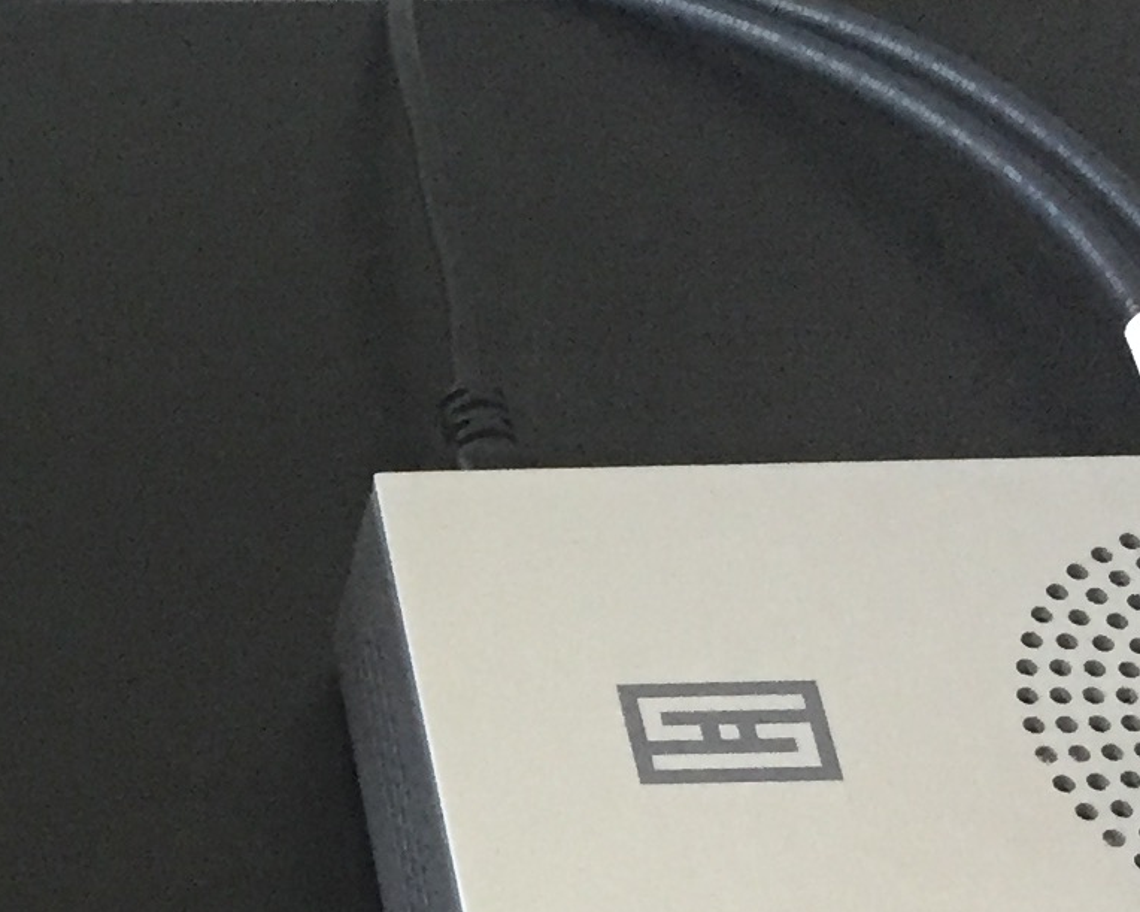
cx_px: -531
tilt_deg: -51.9
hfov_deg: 14.9
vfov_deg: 12.6
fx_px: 4082
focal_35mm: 121
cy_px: 869
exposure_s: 1/30
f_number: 2.2
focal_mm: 4.15
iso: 250
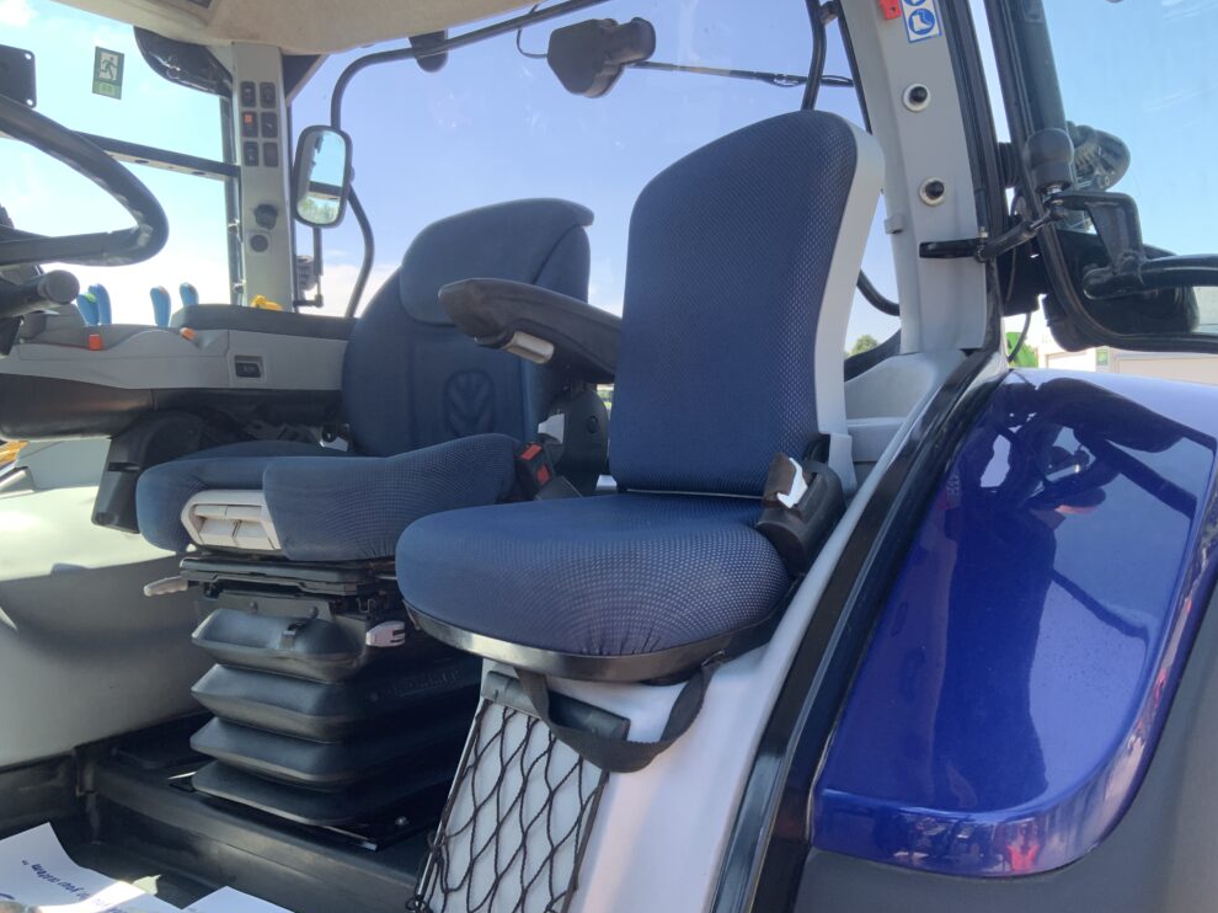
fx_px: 1055
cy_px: 452
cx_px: 611
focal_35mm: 30
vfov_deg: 46.8
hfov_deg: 60.0
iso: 16
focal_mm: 3
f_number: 1.8
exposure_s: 1/174
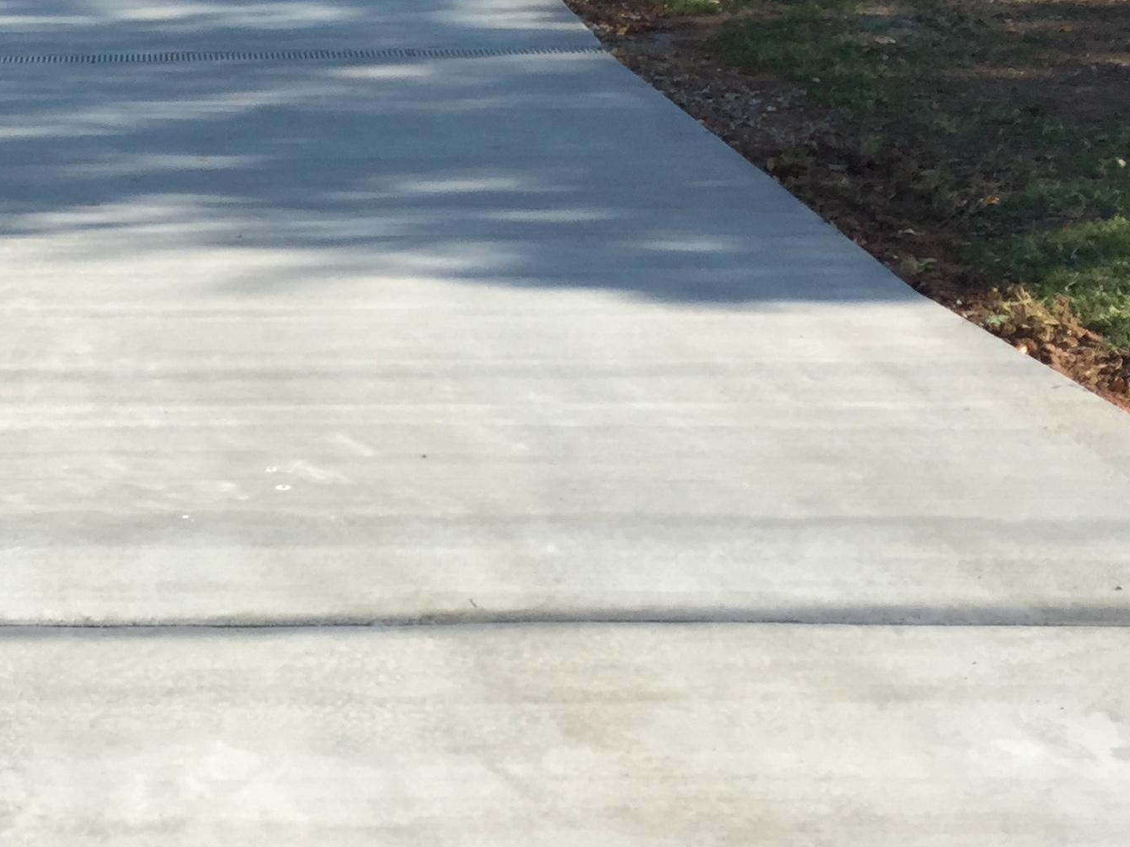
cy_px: 241
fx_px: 2285
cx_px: 84
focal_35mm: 70
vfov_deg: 20.9
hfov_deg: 26.7
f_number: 2.2
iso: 32
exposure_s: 1/1464
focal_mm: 4.15
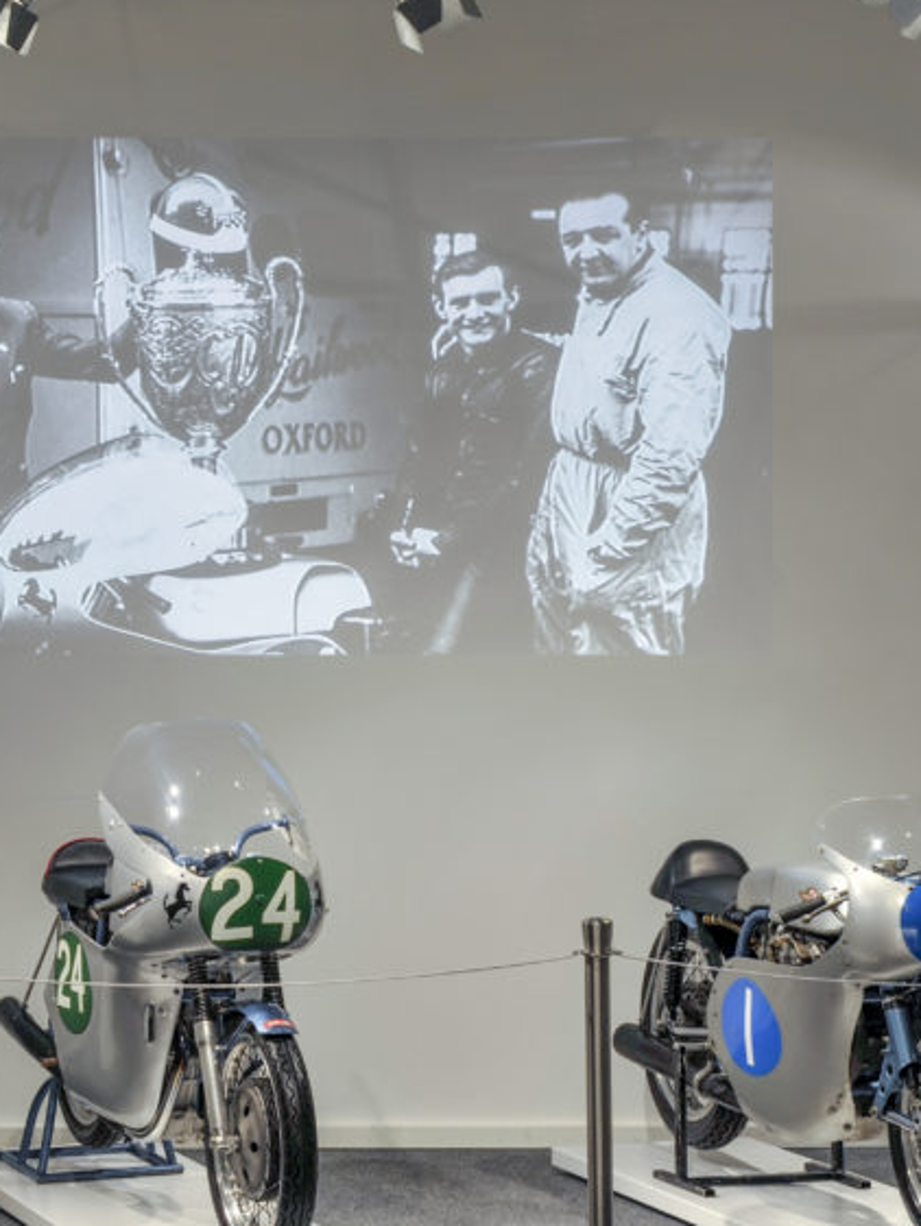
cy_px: 677
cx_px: 196
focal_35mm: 84
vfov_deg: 23.3
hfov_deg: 17.5
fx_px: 2978
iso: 160
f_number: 7.1
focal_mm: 48
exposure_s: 1/6
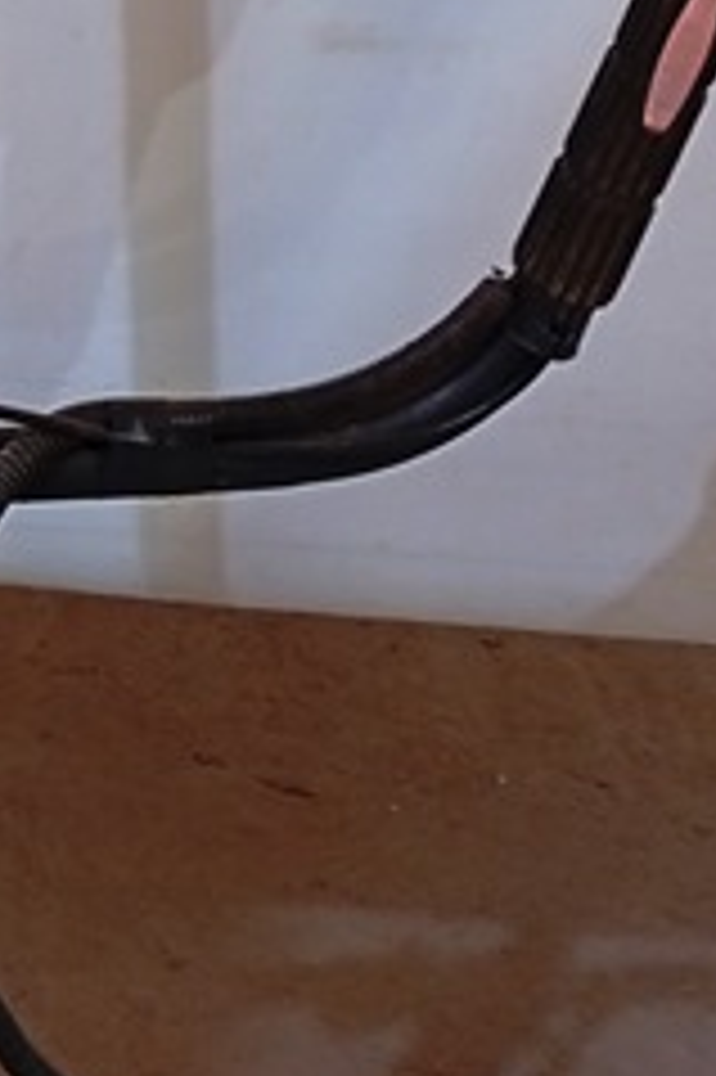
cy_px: 126
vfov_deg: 16.9
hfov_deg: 11.0
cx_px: -302
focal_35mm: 120
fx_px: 3585
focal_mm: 3.98
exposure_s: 1/20
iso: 853
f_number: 1.8
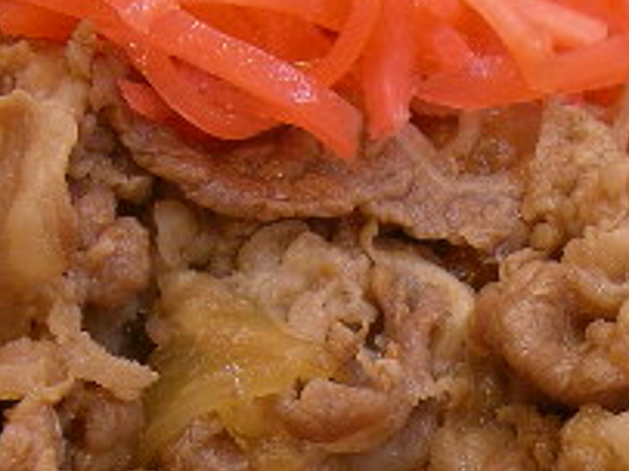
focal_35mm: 120
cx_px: 508
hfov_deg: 16.3
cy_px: 381
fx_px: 2179
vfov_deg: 12.3
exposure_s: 1/47
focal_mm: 6
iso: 100
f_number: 2.9
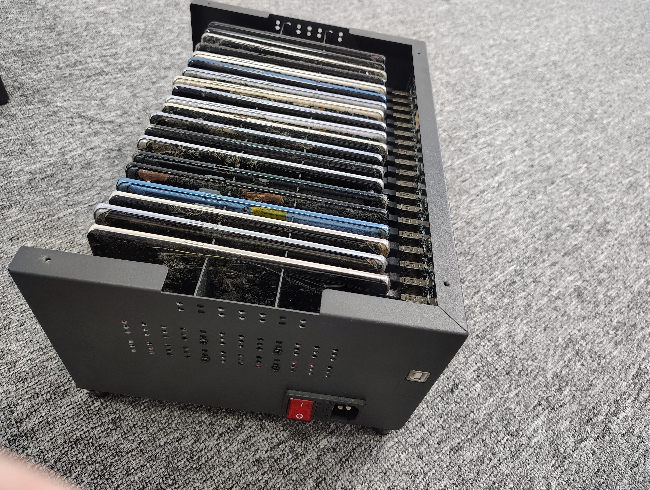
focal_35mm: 24
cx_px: 325
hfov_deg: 71.5
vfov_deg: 56.9
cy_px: 245
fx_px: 451
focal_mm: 5.56
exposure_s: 1/50
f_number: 1.8
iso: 1331
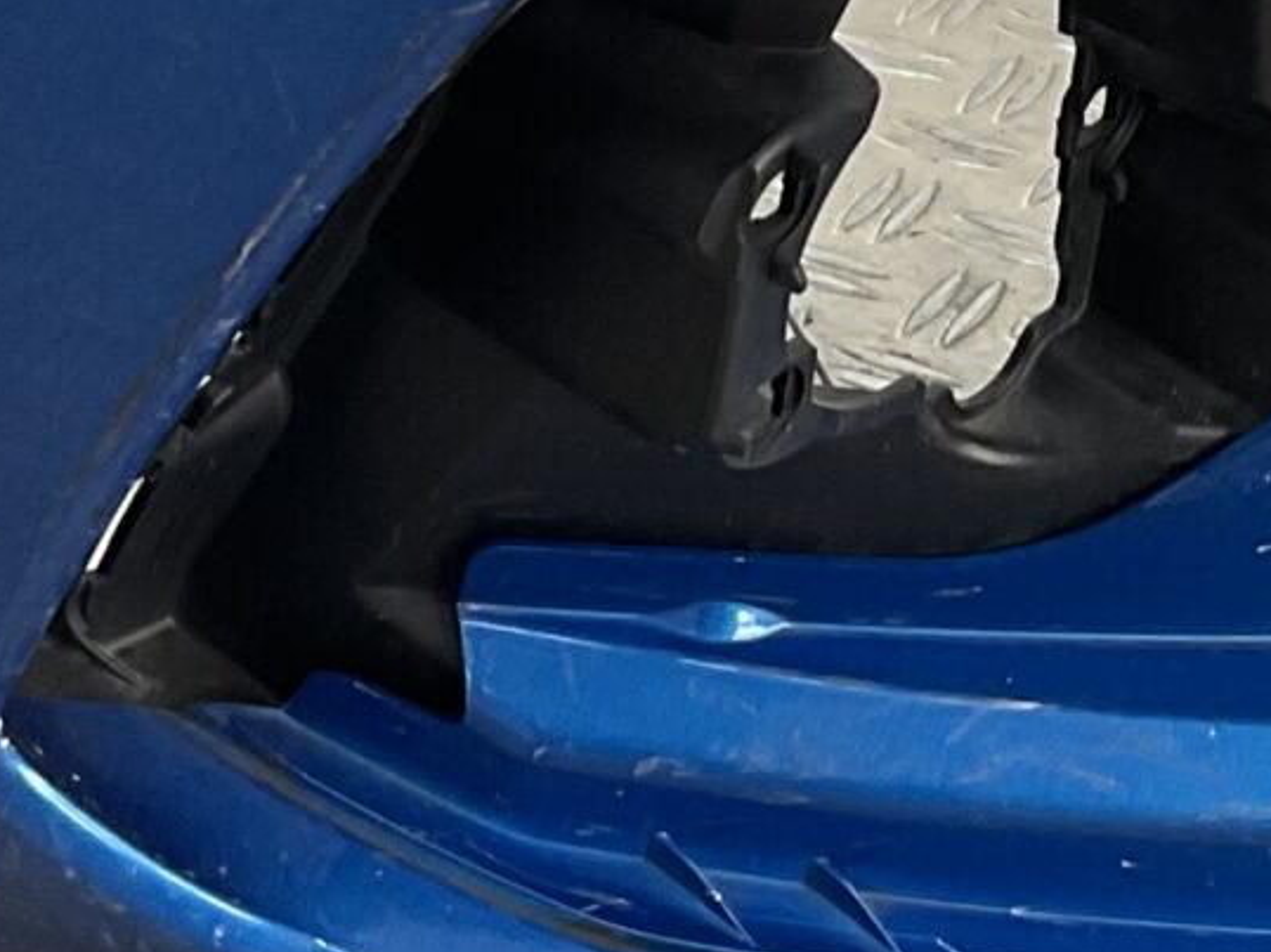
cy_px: -550
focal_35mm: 138
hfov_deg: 14.1
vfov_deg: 10.3
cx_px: 1214
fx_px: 5065
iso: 25
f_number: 1.8
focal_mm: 3
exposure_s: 1/120
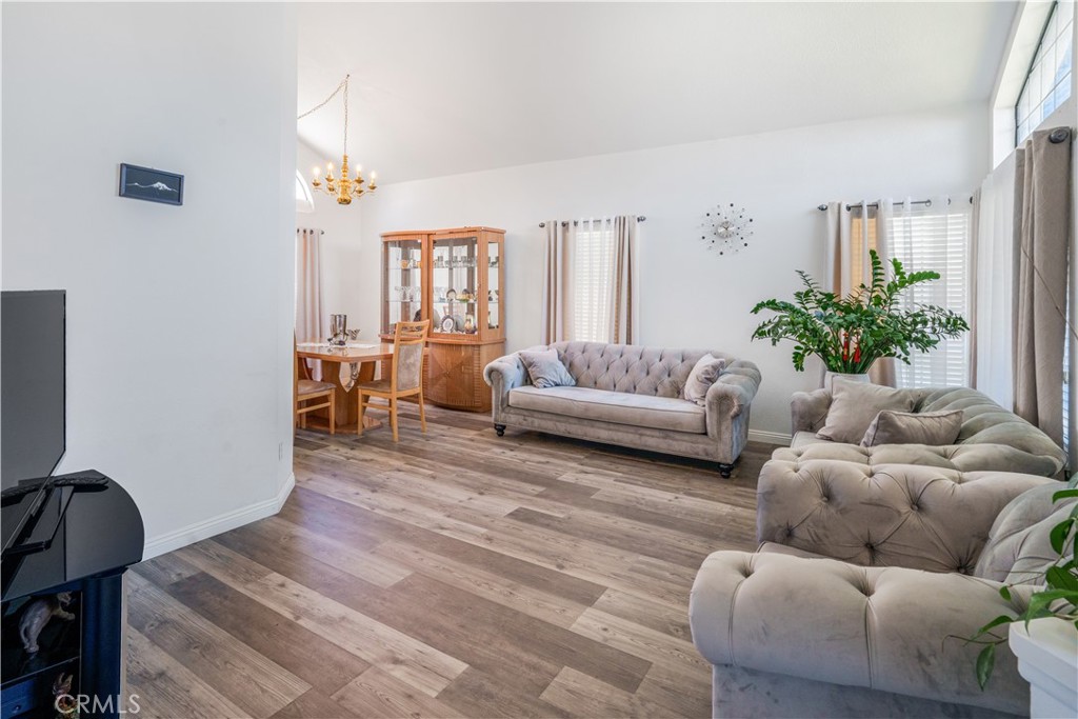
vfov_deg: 73.8
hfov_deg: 96.7
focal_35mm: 16
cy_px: 360
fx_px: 479
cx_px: 539
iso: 1000
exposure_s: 1/30
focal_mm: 16
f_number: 10
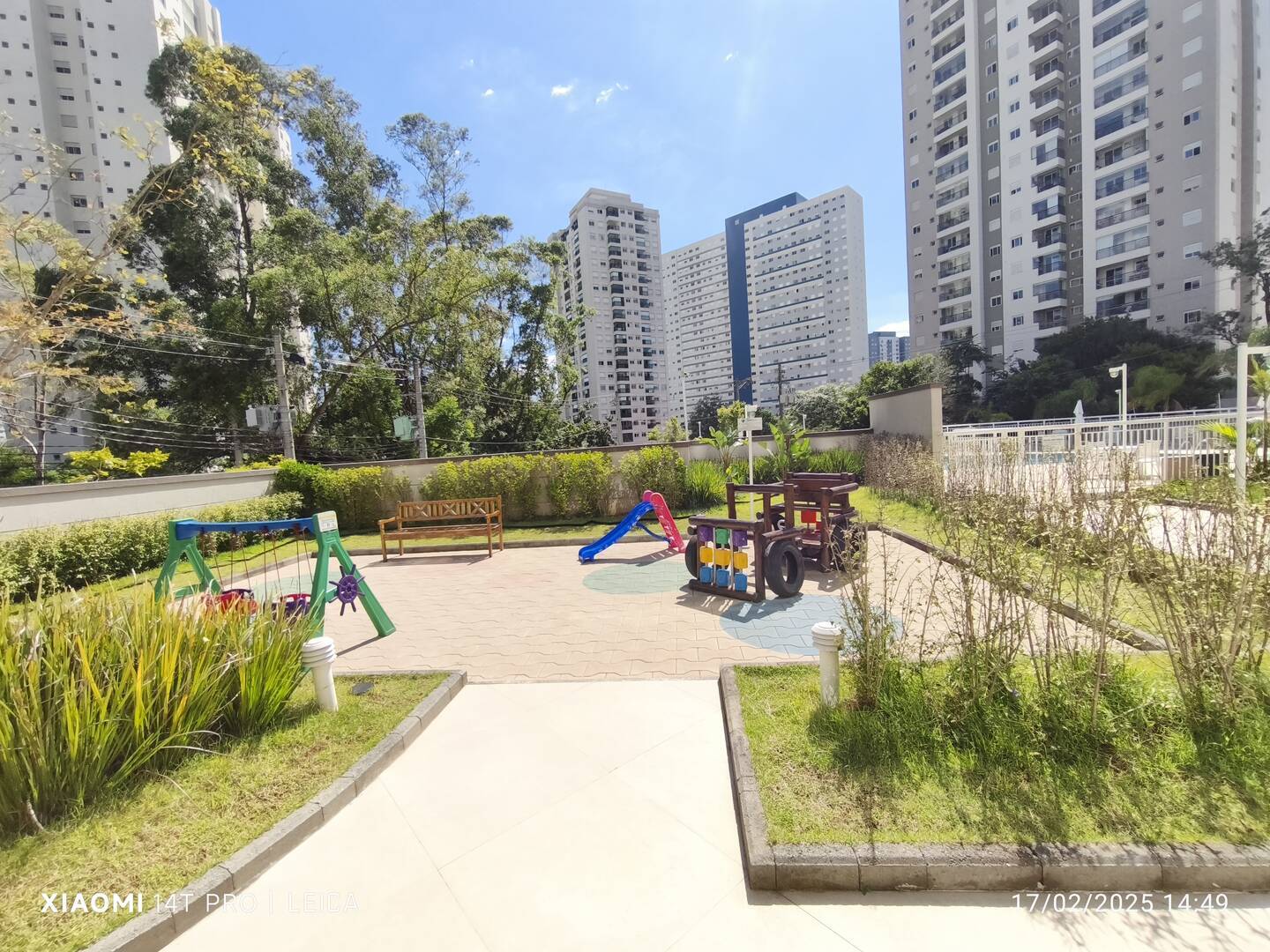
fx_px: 550
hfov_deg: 98.2
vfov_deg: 81.7
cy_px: 476
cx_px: 635
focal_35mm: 15
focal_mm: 1.91
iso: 50
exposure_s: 1/1134
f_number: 2.2
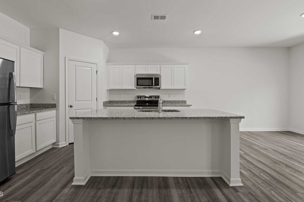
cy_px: 96
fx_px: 135
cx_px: 148
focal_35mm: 16
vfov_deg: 73.6
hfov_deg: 96.8
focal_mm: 15
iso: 400
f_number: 6.3
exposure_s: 1/15
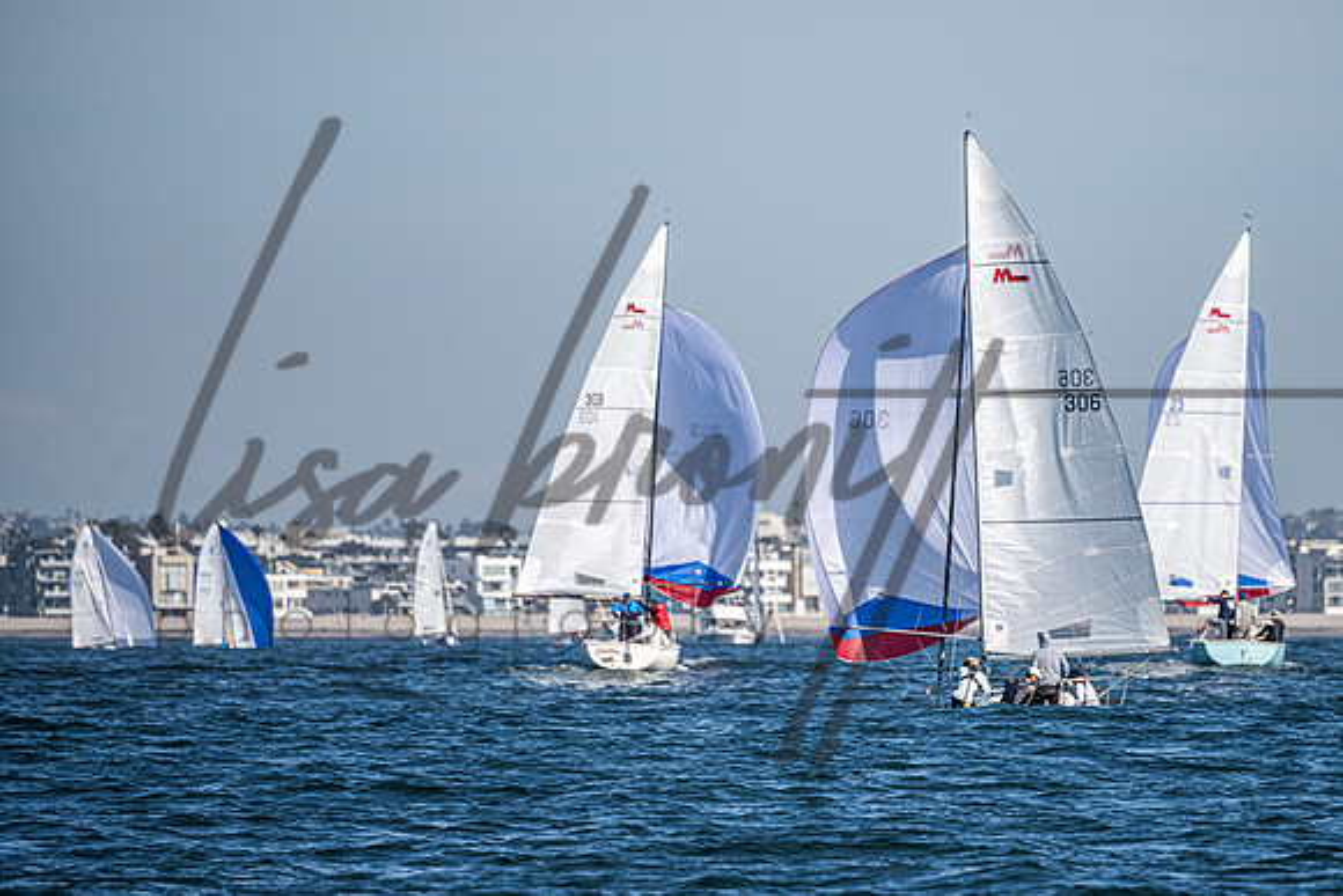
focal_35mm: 527
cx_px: 837
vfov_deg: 2.6
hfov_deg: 3.9
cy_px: 511
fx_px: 19655
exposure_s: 1/3200
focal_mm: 400
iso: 320
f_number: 5.6
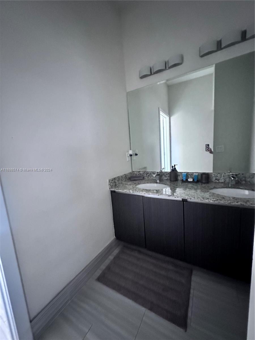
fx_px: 138
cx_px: 128
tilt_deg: -7.9
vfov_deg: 102.1
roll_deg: +4.3
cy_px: 170
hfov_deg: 85.7
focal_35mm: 14
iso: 1250
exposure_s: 1/43
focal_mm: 2.22
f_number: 2.2
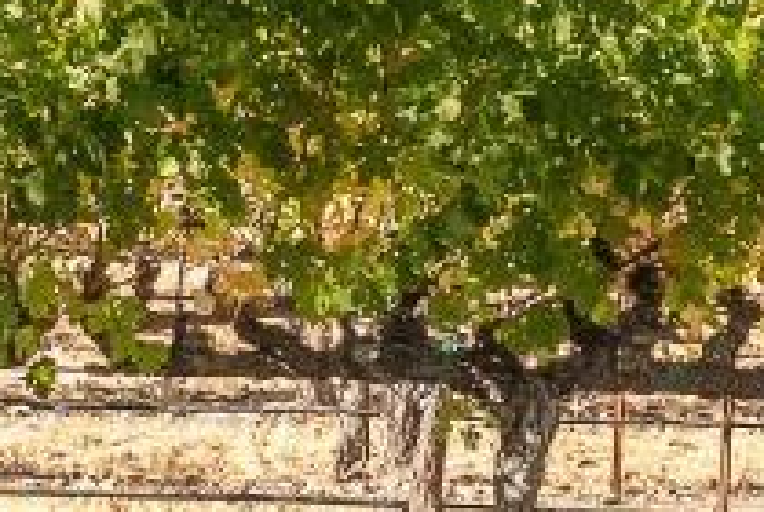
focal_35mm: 258
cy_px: -274
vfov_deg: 5.3
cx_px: 179
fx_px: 5483
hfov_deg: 8.0
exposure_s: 1/8000
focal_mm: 24
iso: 400
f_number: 7.1
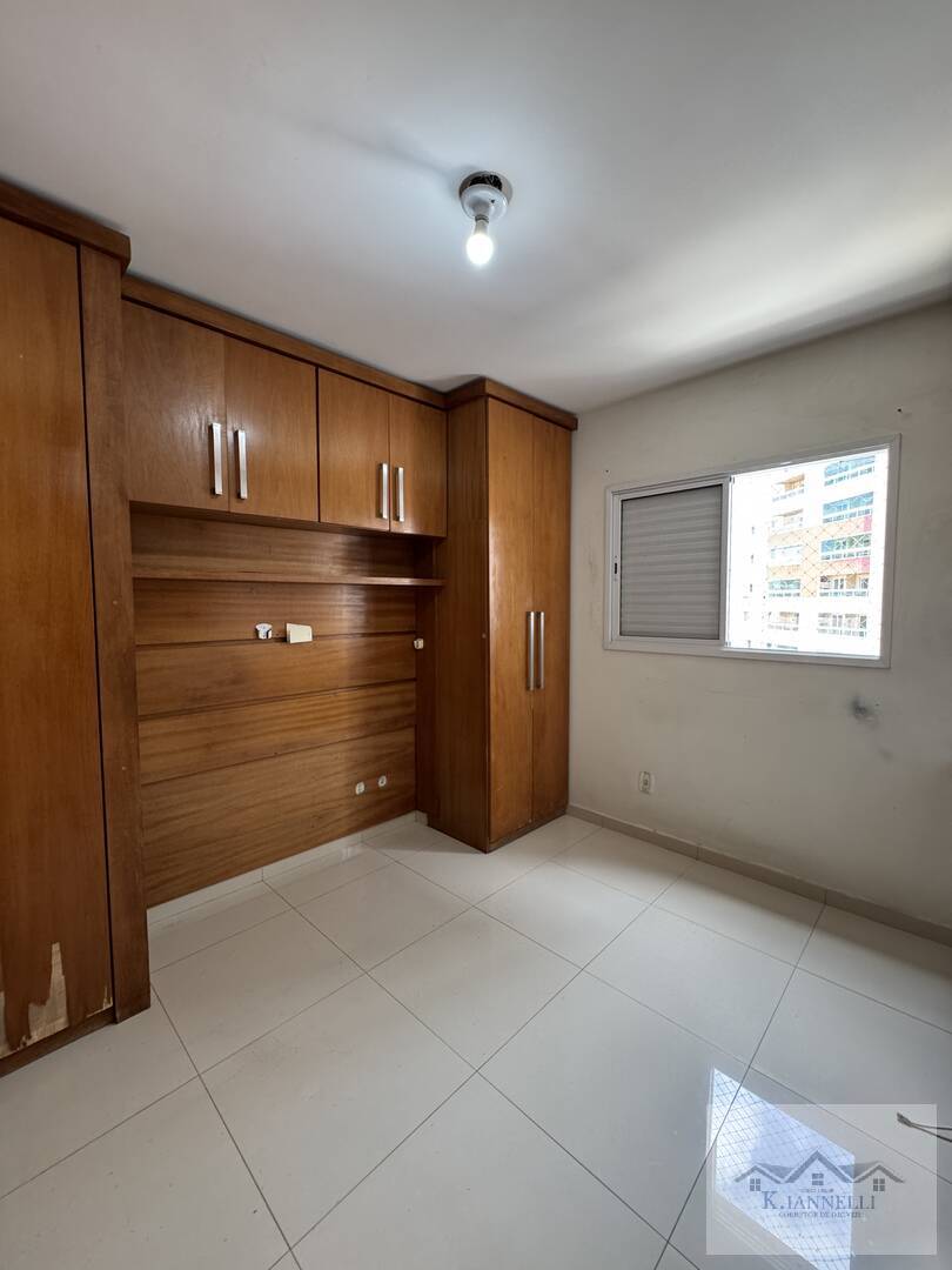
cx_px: 476
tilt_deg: -3.3
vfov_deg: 102.1
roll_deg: +0.6
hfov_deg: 85.7
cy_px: 635
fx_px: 513
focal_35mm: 14
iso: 250
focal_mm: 2.22
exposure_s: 1/120
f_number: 2.2
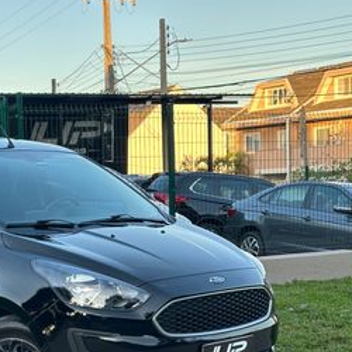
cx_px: 41
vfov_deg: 21.5
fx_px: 920
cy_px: 244
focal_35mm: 80
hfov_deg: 21.2
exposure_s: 1/319
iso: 64
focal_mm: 6.86
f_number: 1.78
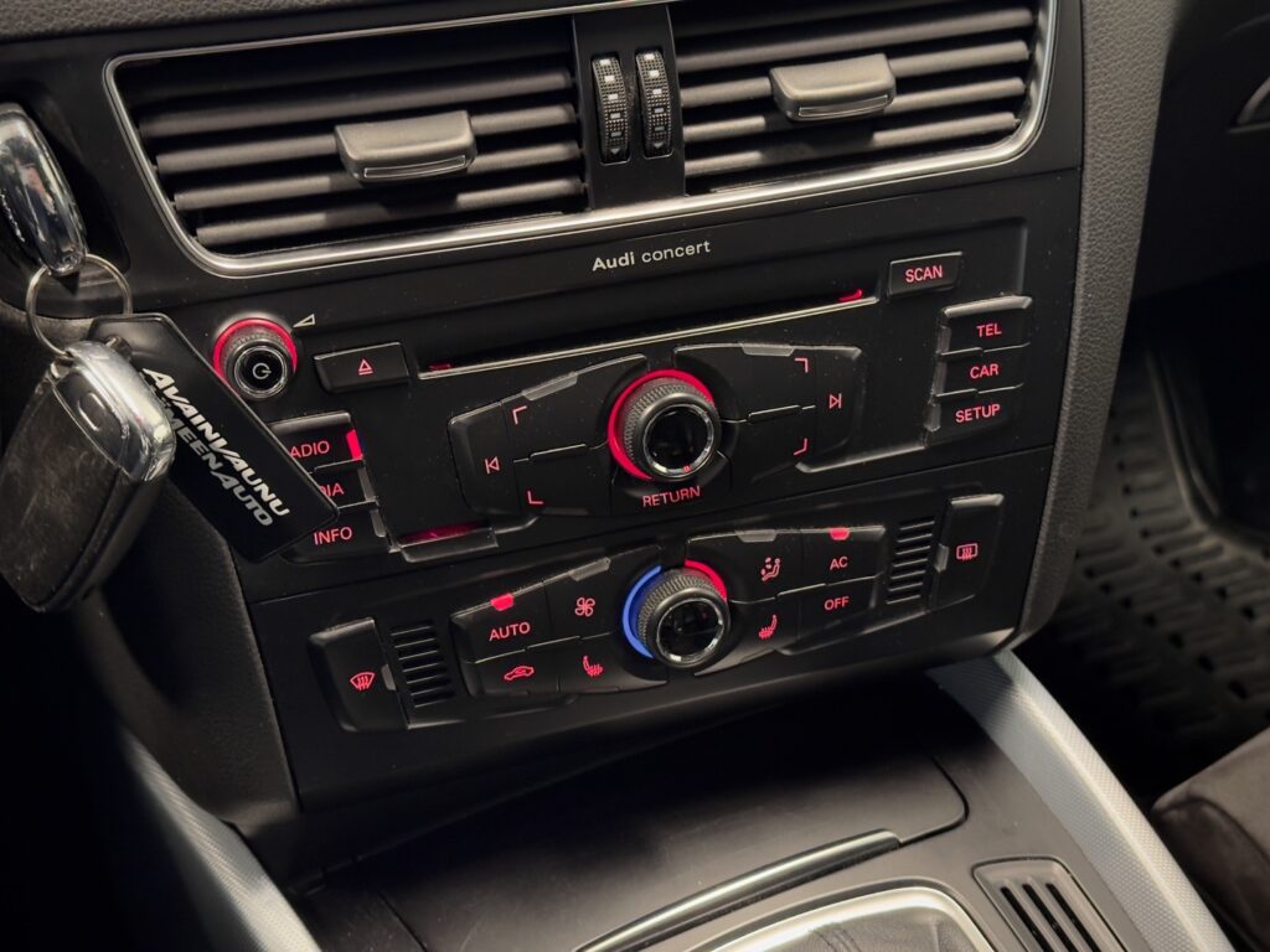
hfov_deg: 39.7
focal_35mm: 48
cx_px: 635
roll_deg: -1.8
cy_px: 476
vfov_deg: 30.3
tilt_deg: -35.0
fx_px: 1761
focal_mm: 6.76
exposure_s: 1/20
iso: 640
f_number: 1.78
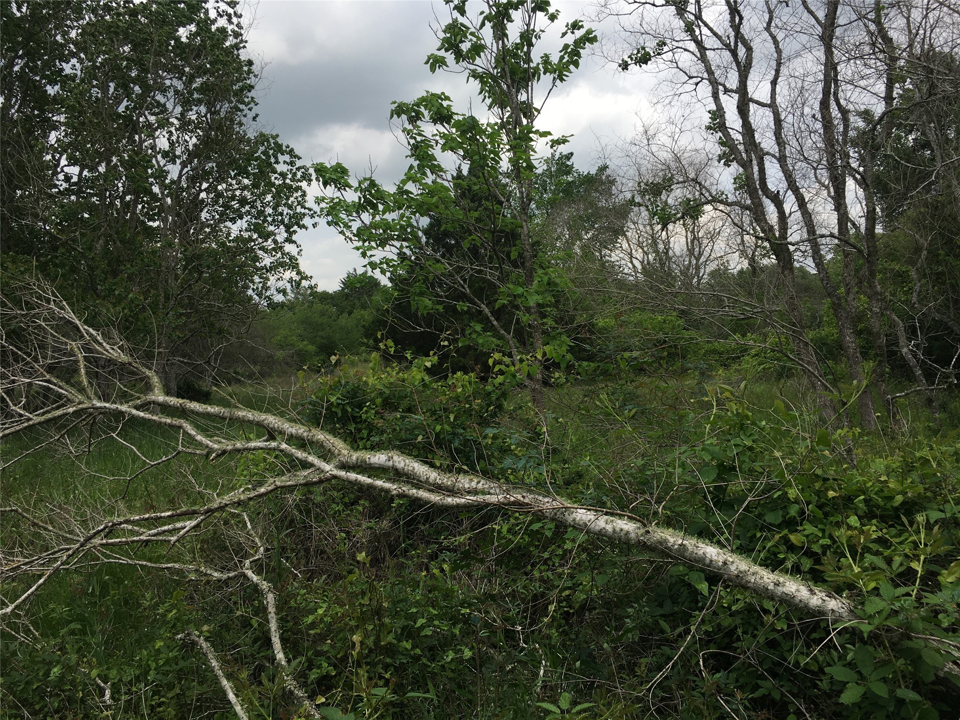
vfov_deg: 48.2
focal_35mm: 29
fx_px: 804
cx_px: 480
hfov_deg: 61.7
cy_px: 360
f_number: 2.2
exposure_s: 1/1221
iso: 25
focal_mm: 4.15
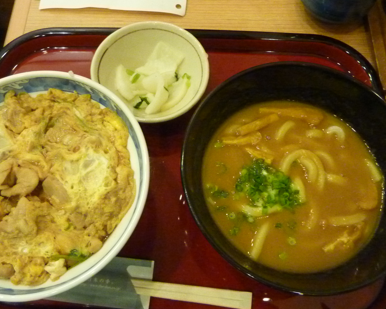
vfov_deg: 44.6
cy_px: 150
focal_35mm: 33
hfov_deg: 54.1
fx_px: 377
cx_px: 171
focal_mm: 4.1
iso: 800
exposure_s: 1/30
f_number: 3.3
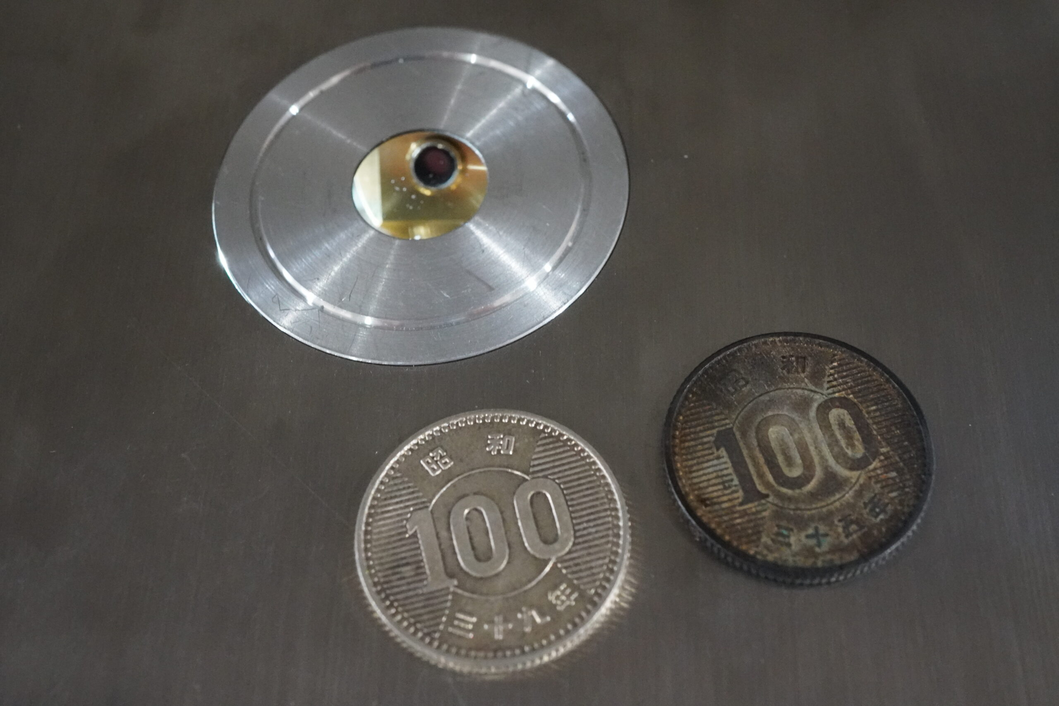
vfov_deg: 29.9
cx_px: 530
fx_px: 1324
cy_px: 353
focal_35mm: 45
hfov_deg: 43.6
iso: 6400
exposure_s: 1/25
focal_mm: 30
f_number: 9
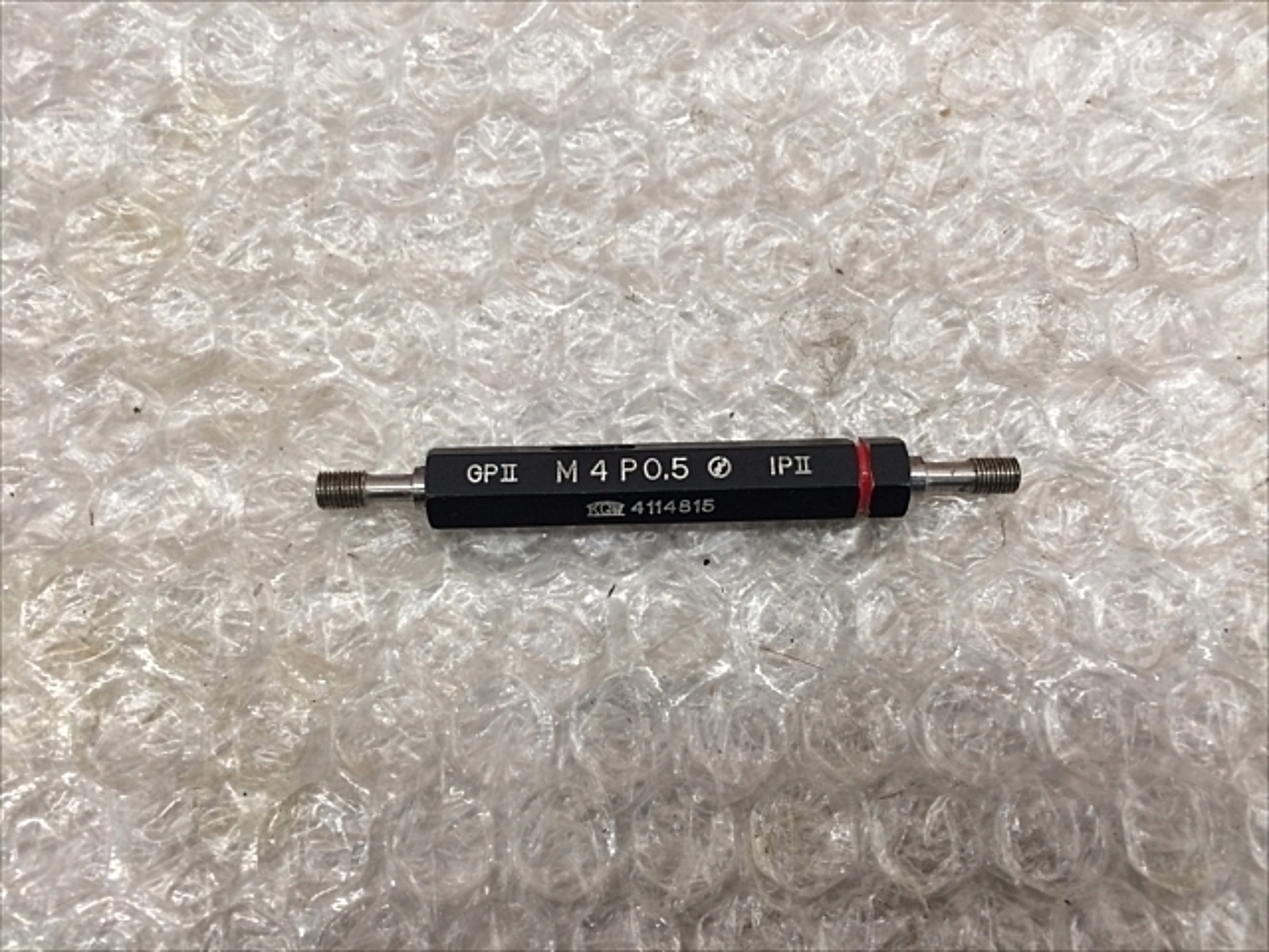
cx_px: 634
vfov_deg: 48.2
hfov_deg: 61.7
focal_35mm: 29
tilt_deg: -76.5
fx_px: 1063
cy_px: 476
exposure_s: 1/30
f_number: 2.2
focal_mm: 4.15
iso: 64
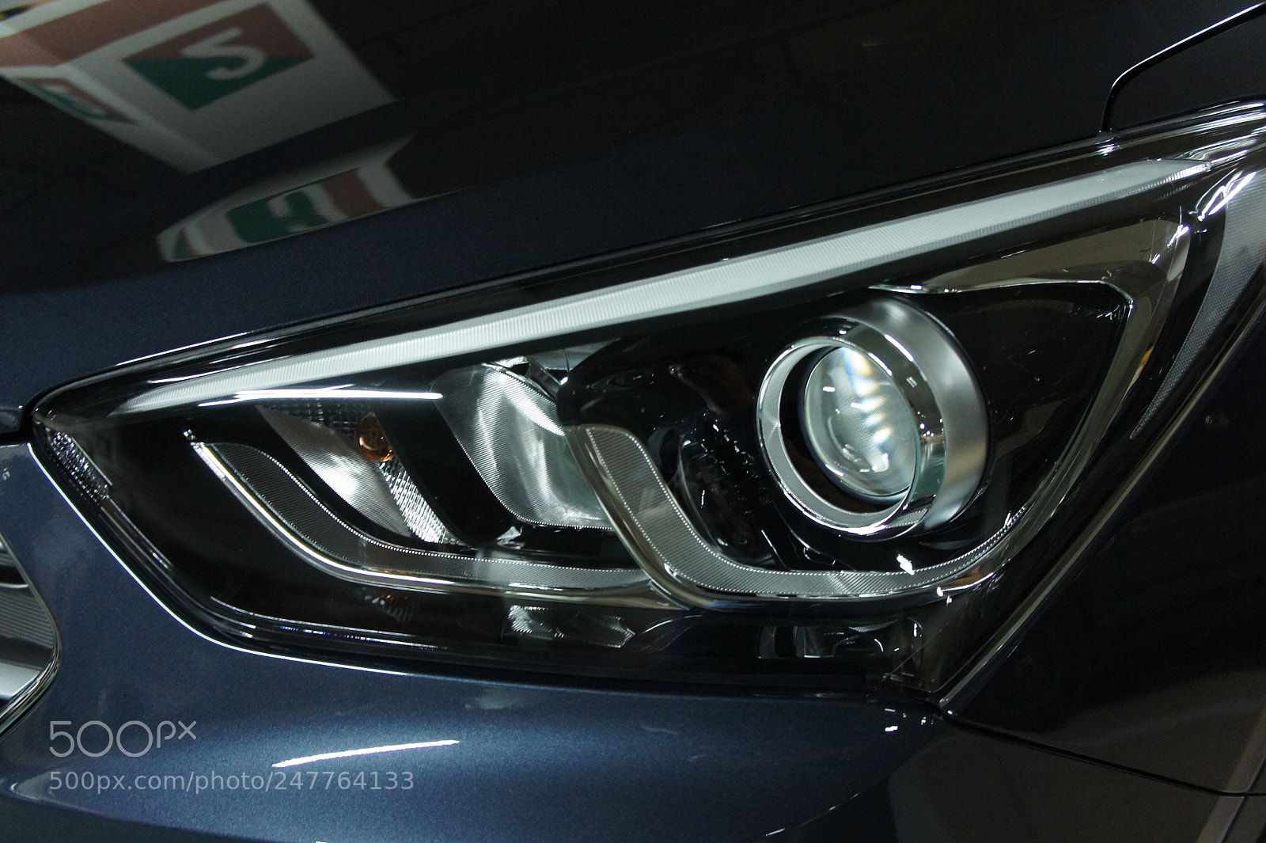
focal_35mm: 30
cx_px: 633
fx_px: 1054
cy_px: 422
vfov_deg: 43.6
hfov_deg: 62.0
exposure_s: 1/15
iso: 1600
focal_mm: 20
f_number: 4
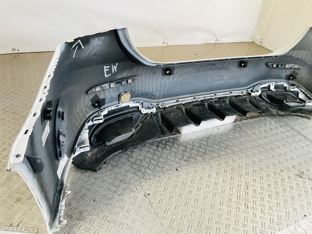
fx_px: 261
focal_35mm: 29
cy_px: 117
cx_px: 156
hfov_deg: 61.7
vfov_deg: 48.2
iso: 16
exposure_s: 1/119
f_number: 1.8
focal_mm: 3
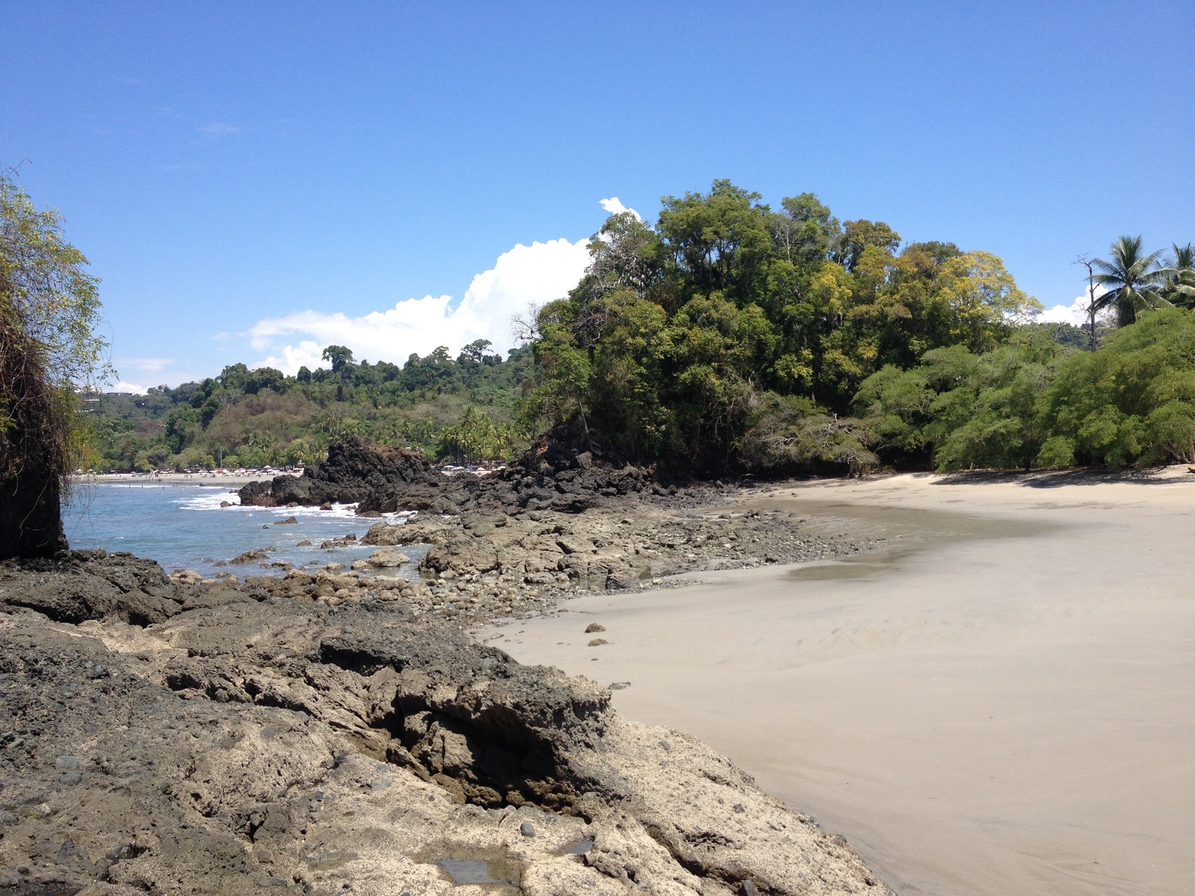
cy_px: 448
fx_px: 1208
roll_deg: +1.6
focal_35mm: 35
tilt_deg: -2.7
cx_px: 598
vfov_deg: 40.7
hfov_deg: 52.6
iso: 50
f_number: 2.4
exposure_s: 1/1416
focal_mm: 4.28
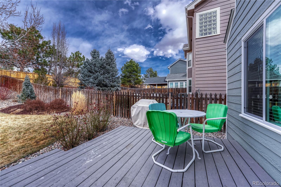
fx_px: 109
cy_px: 94
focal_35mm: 14
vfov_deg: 81.2
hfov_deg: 104.3
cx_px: 140
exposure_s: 1/60
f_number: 8
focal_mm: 14
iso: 200
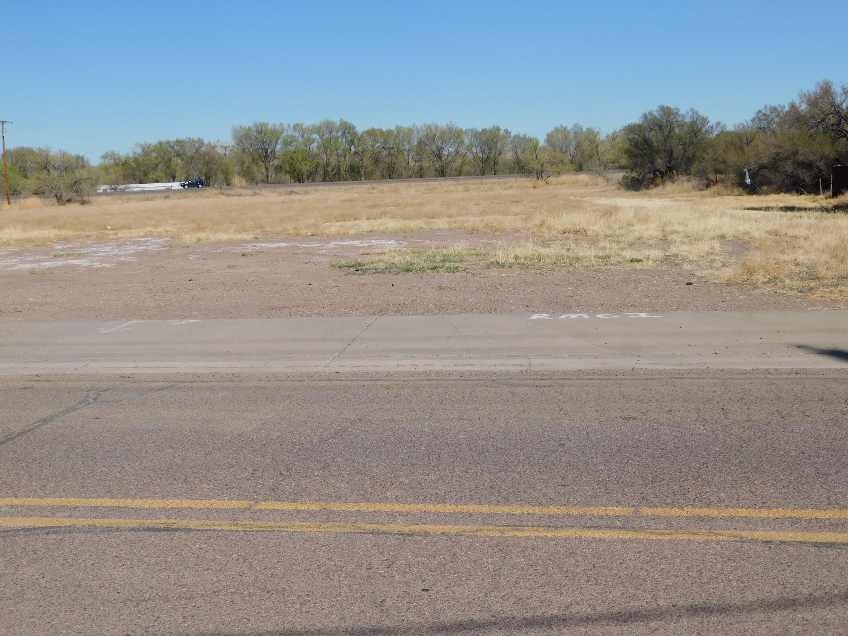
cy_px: 318
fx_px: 1102
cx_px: 424
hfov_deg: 42.1
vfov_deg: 32.2
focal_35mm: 45
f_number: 7.4
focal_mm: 8
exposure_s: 1/500
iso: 125
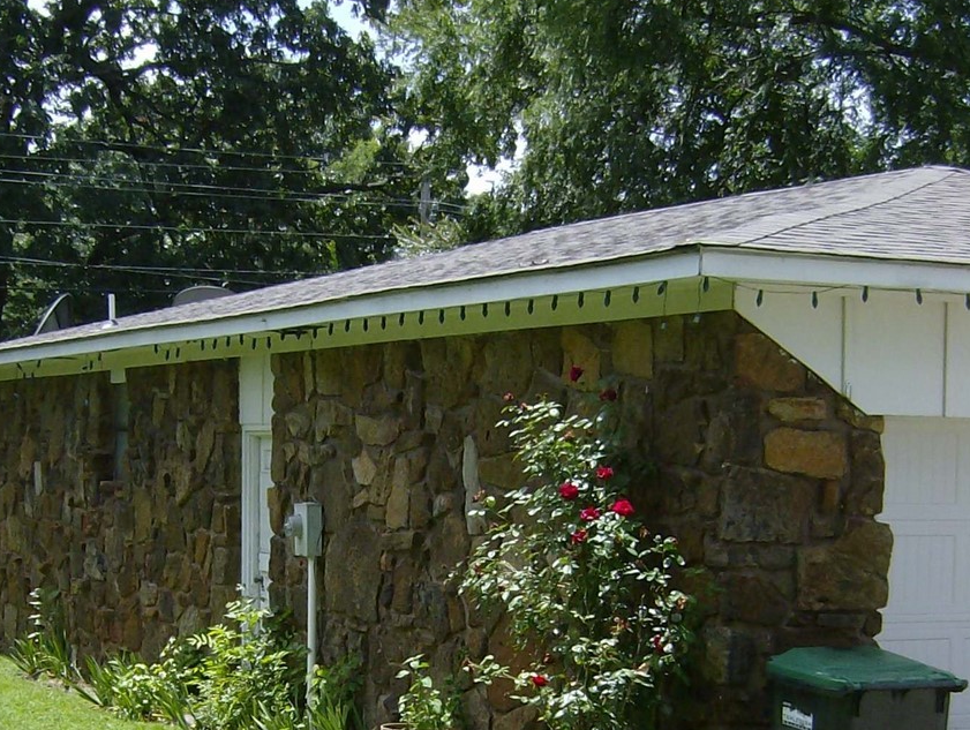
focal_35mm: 82
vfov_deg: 17.8
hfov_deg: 23.8
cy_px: 630
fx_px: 2301
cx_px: 389
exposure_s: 1/443
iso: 100
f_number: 4.7
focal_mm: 6
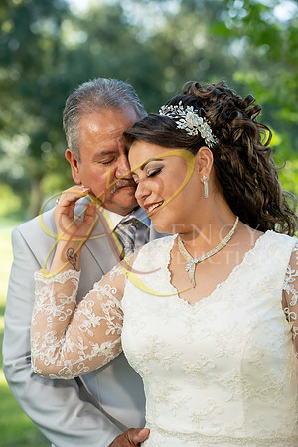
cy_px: 224
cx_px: 149
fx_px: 1105
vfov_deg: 22.9
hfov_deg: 15.4
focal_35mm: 89
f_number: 4
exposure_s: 1/500
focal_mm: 89
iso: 500
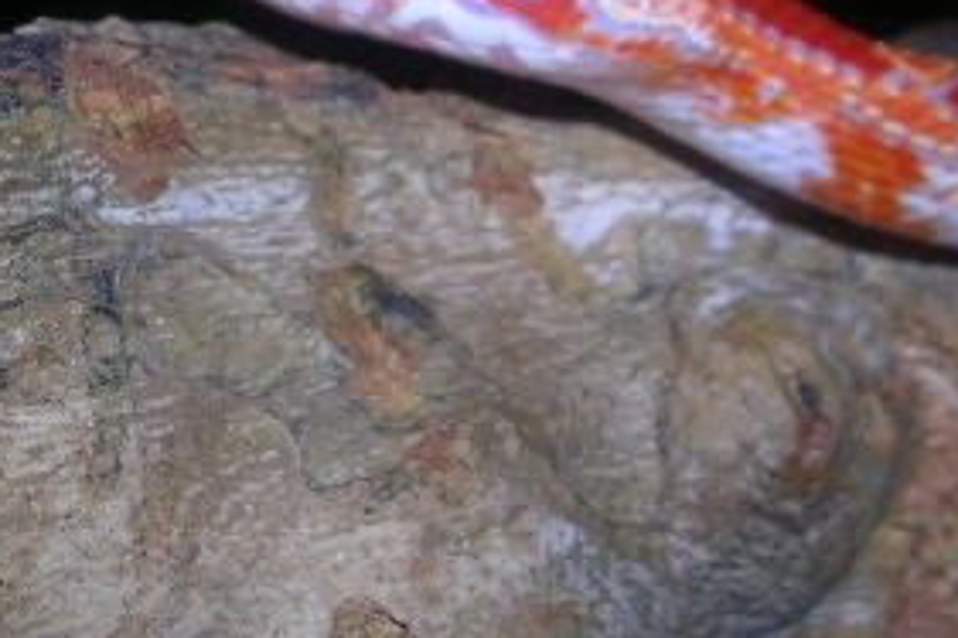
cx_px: 474
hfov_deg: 22.6
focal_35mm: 90
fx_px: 2394
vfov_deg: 15.1
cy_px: 123
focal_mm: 5.8
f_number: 5.6
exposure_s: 1/60.1
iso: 50
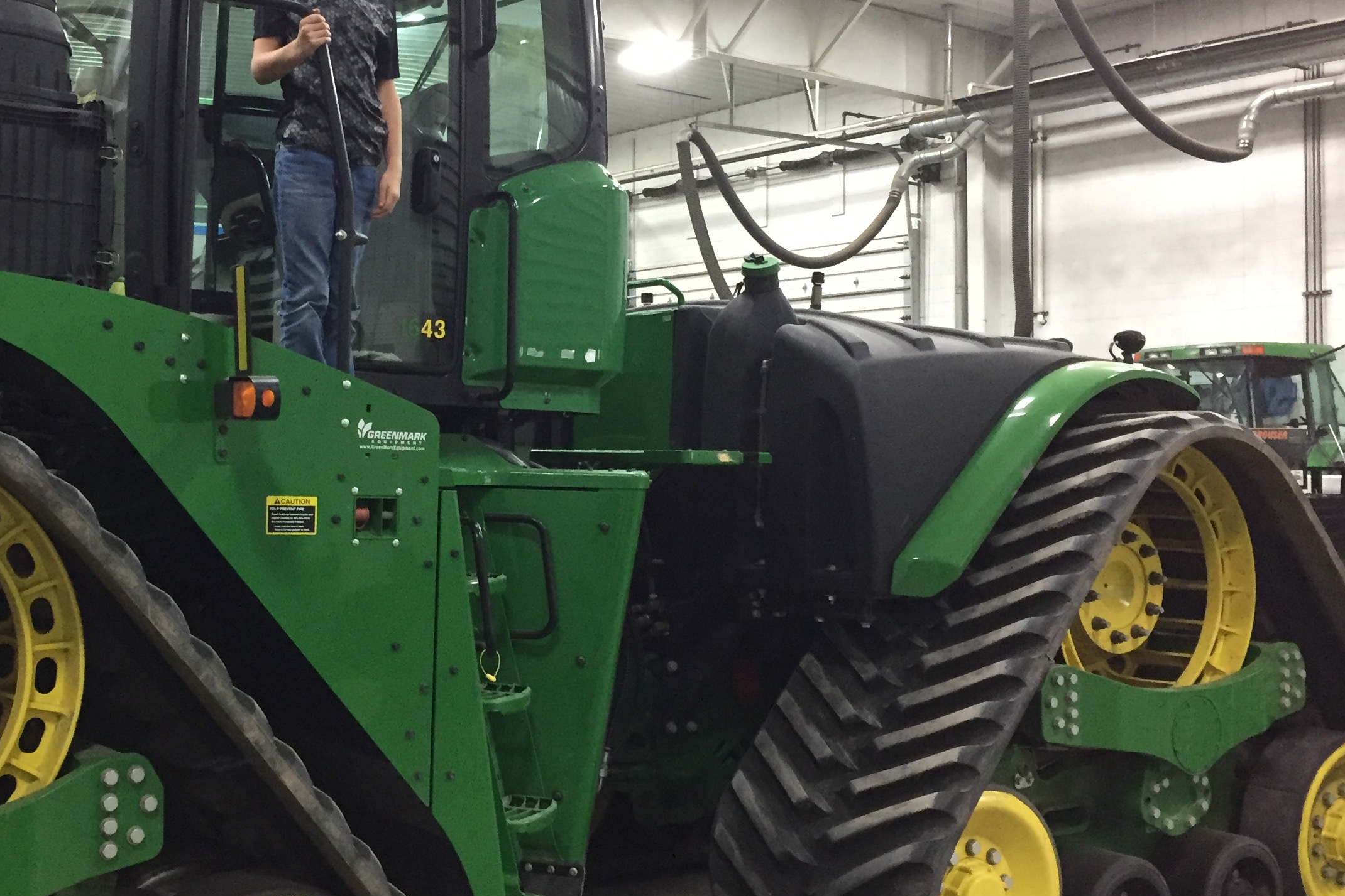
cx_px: 452
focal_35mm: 46
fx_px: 1719
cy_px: 397
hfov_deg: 42.2
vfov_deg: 29.2
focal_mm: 4.15
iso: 250
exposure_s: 1/30
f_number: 2.2
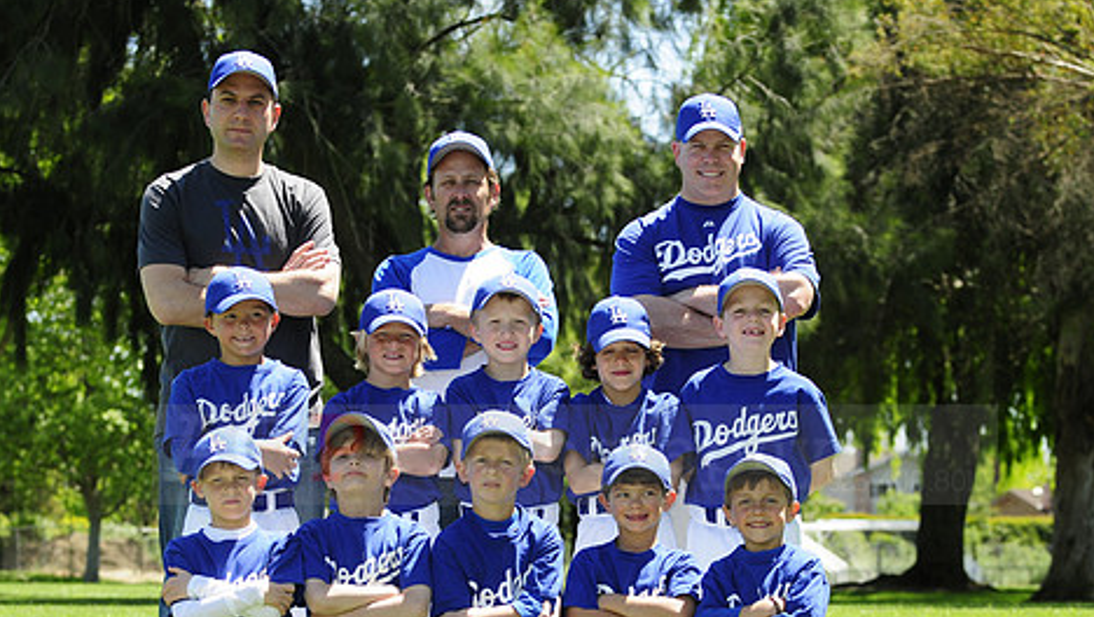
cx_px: 545
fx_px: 3948
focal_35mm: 136
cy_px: 436
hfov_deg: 15.8
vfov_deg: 8.9
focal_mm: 70
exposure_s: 1/500
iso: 200
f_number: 5
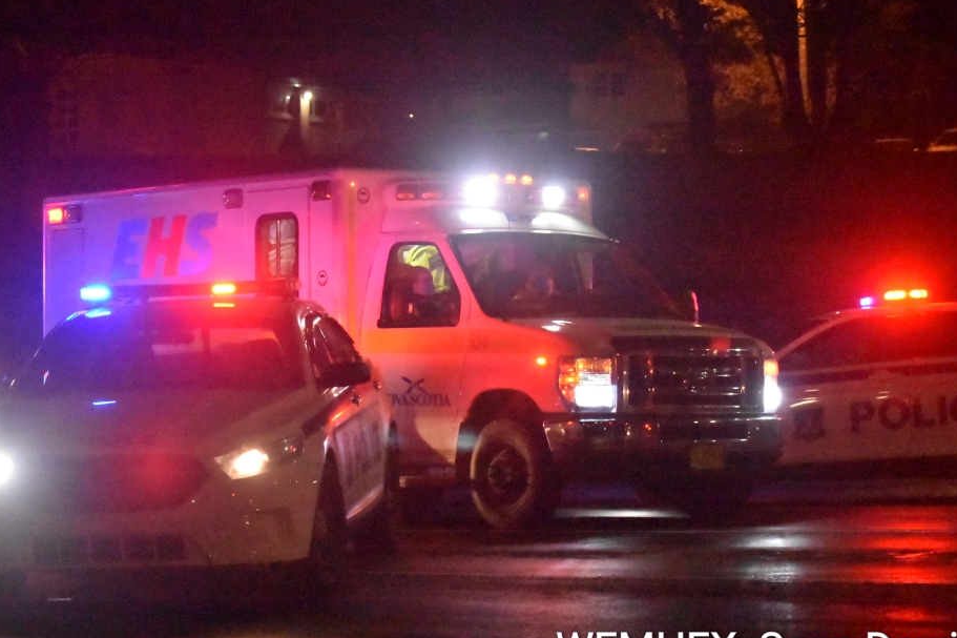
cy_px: 316
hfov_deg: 17.4
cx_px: 466
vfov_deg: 11.6
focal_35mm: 118
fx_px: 3136
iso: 25600
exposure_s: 1/640
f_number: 5.6
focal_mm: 70
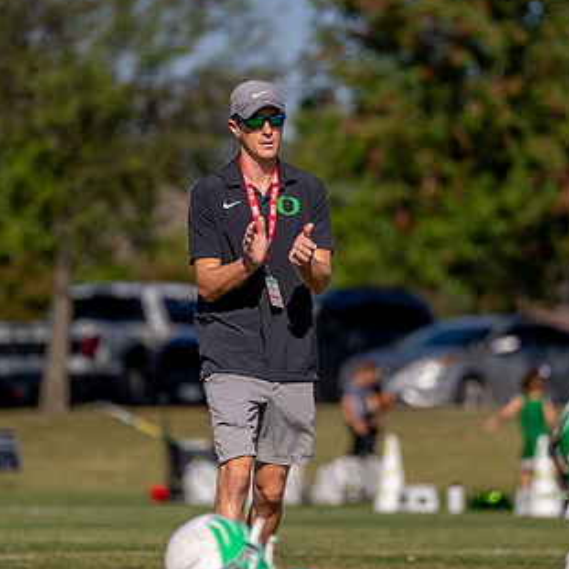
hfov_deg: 4.4
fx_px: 7402
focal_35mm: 398
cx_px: 274
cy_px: 282
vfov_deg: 4.4
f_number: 2.8
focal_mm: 200
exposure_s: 1/8000
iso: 250
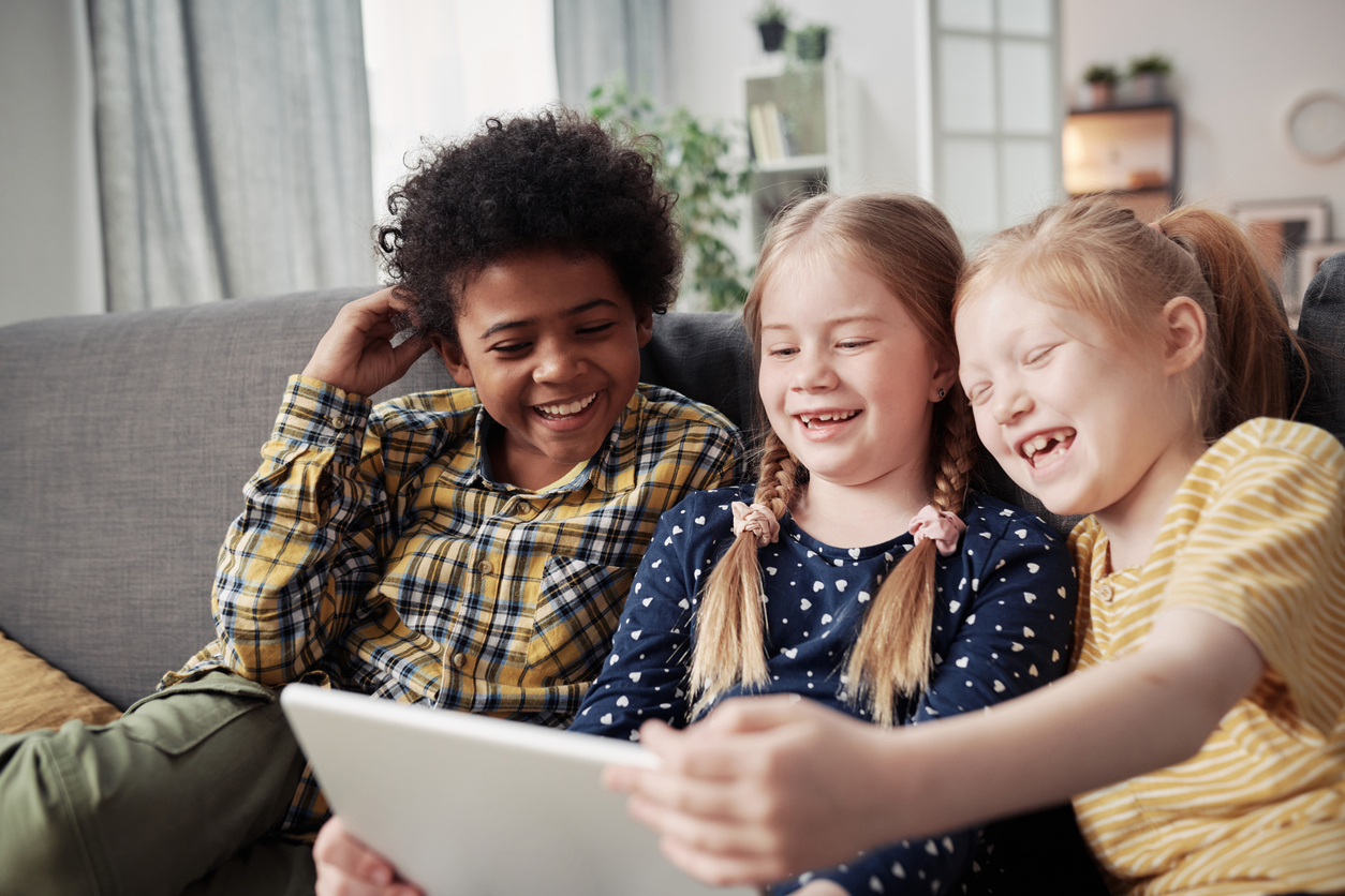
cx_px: 672
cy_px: 448
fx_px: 1308
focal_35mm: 35
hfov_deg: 54.4
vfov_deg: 37.9
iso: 800
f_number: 3.2
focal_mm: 35
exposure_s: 1/160
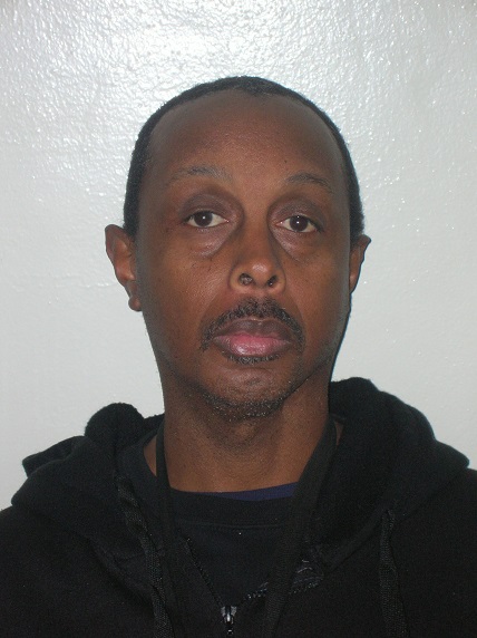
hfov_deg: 14.5
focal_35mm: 102
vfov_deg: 19.3
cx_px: 238
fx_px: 1877
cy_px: 319
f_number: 4.9
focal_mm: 17.1
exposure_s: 1/60.1
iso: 116
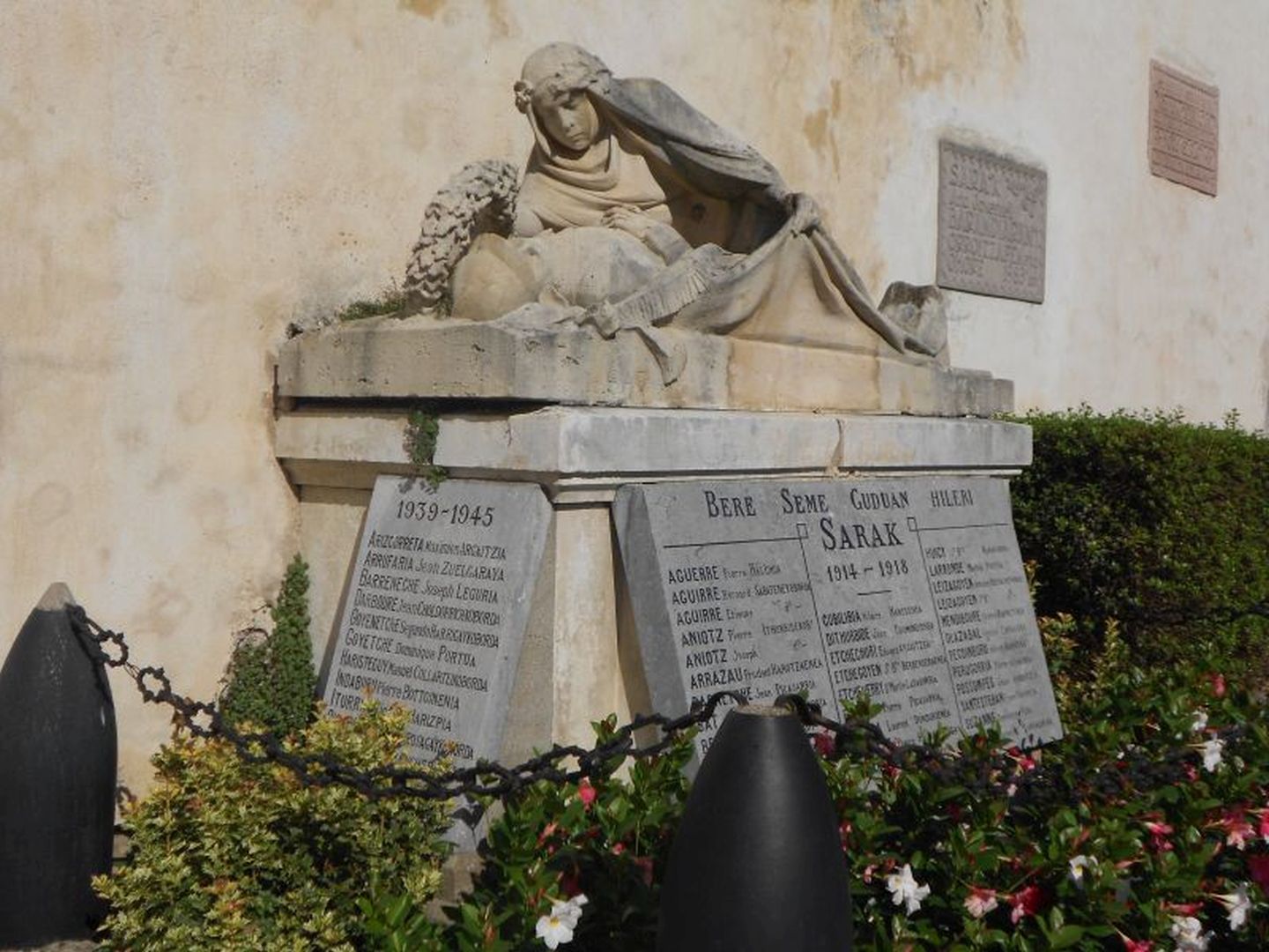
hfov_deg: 43.9
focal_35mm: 43
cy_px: 476
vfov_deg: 33.6
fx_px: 1576
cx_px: 634
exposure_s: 1/400
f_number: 10.5
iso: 80
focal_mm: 7.7
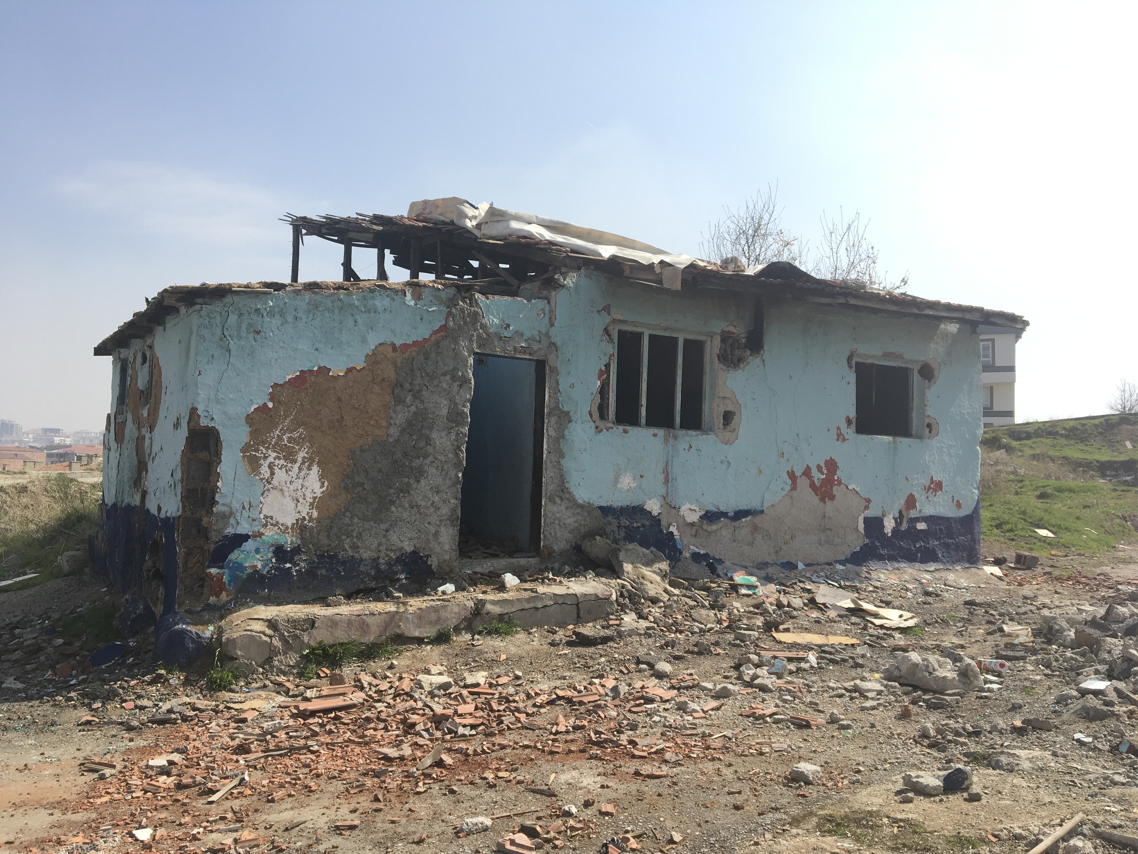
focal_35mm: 29
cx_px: 569
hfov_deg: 61.7
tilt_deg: +6.0
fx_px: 953
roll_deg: -0.6
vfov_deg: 48.2
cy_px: 427
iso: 25
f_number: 2.2
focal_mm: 4.15
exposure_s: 1/1241
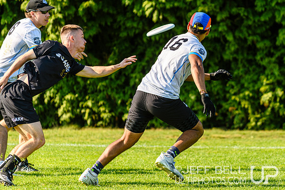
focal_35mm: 411
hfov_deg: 5.0
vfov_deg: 3.3
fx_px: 3254
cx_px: 195
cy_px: 60
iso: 100
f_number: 3.2
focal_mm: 200
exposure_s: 1/1250
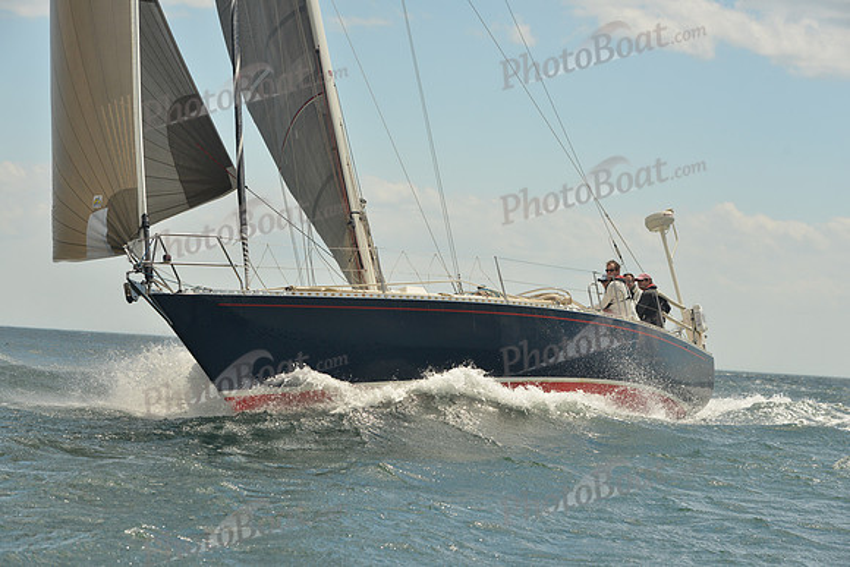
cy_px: 284
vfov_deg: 13.7
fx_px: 2362
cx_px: 425
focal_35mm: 100
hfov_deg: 20.4
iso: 400
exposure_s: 1/800
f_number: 7.1
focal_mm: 100
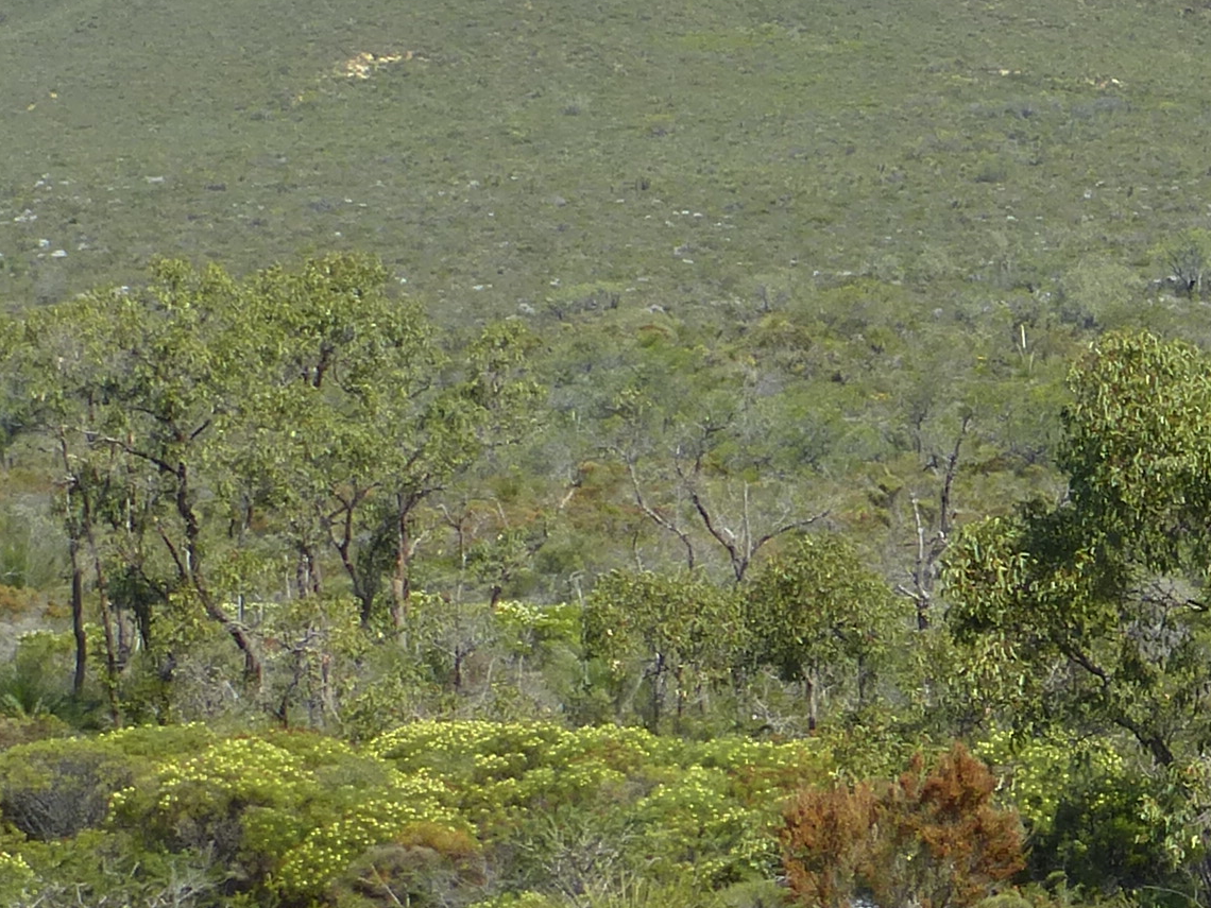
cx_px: 1474
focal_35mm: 172
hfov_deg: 11.3
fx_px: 6017
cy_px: 815
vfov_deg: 8.6
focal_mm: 8.7
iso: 100
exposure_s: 1/500
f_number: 4.1
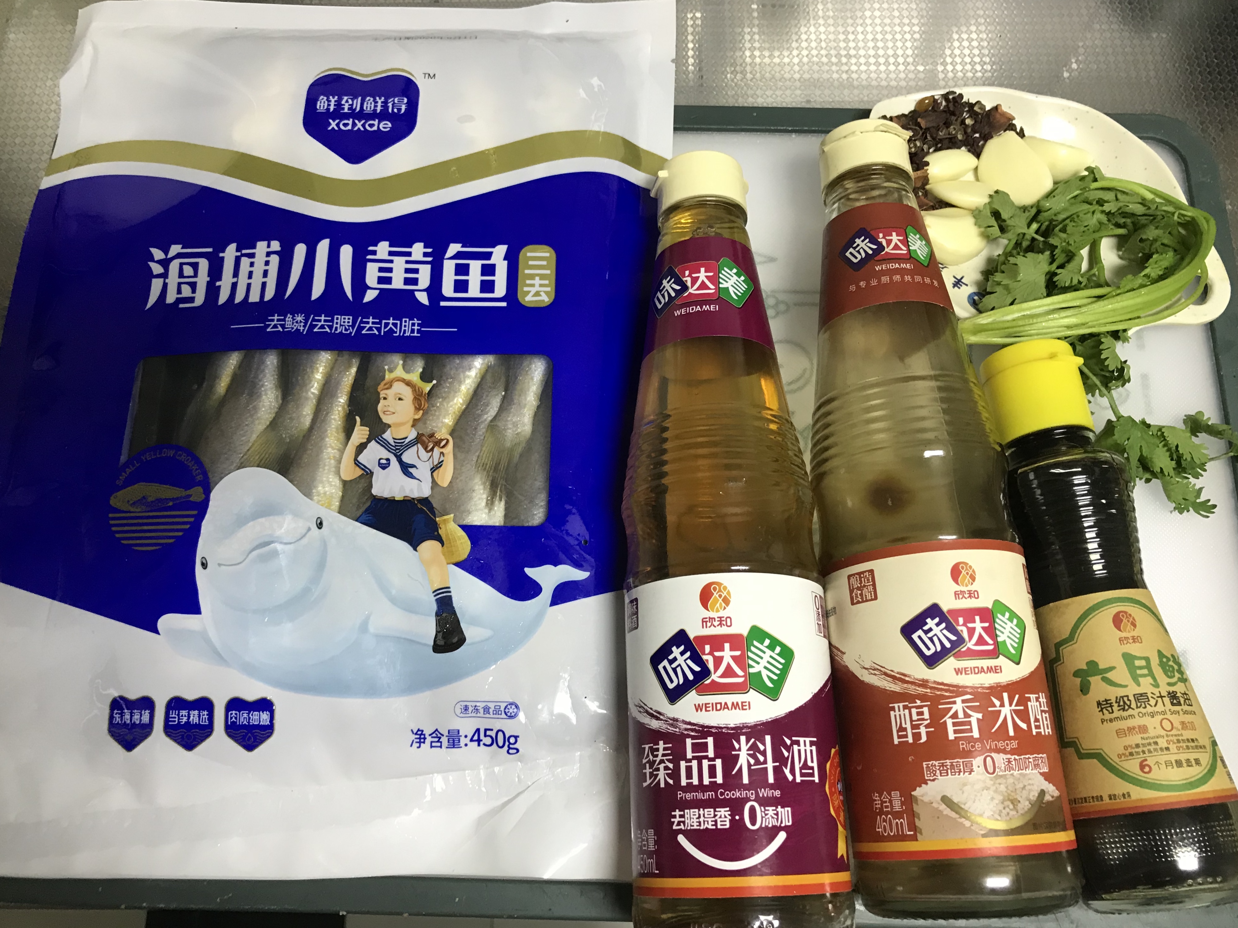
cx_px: 619
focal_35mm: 28
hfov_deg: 63.4
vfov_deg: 49.7
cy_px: 464
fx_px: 1001
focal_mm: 3.99
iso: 50
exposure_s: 1/17
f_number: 1.8
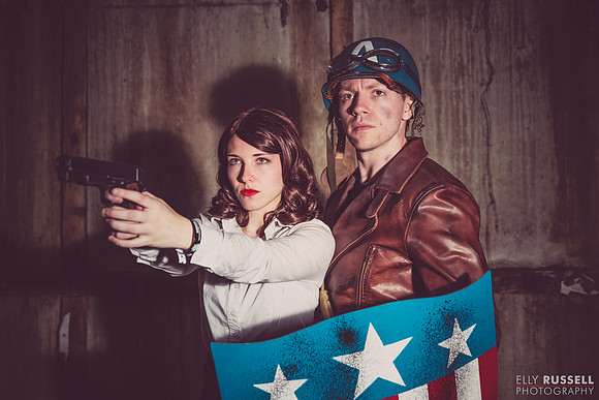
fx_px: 666
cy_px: 200
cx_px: 300
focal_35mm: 40
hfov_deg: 48.4
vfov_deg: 33.4
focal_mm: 40
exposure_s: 1/1000
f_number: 4
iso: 200
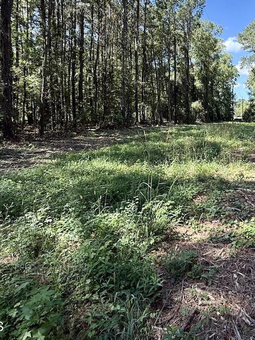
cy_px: 111
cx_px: 217
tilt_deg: +1.0
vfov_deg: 65.4
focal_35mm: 26
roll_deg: -1.1
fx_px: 255
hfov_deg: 48.8
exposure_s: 1/421
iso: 64
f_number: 2.2
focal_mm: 2.22
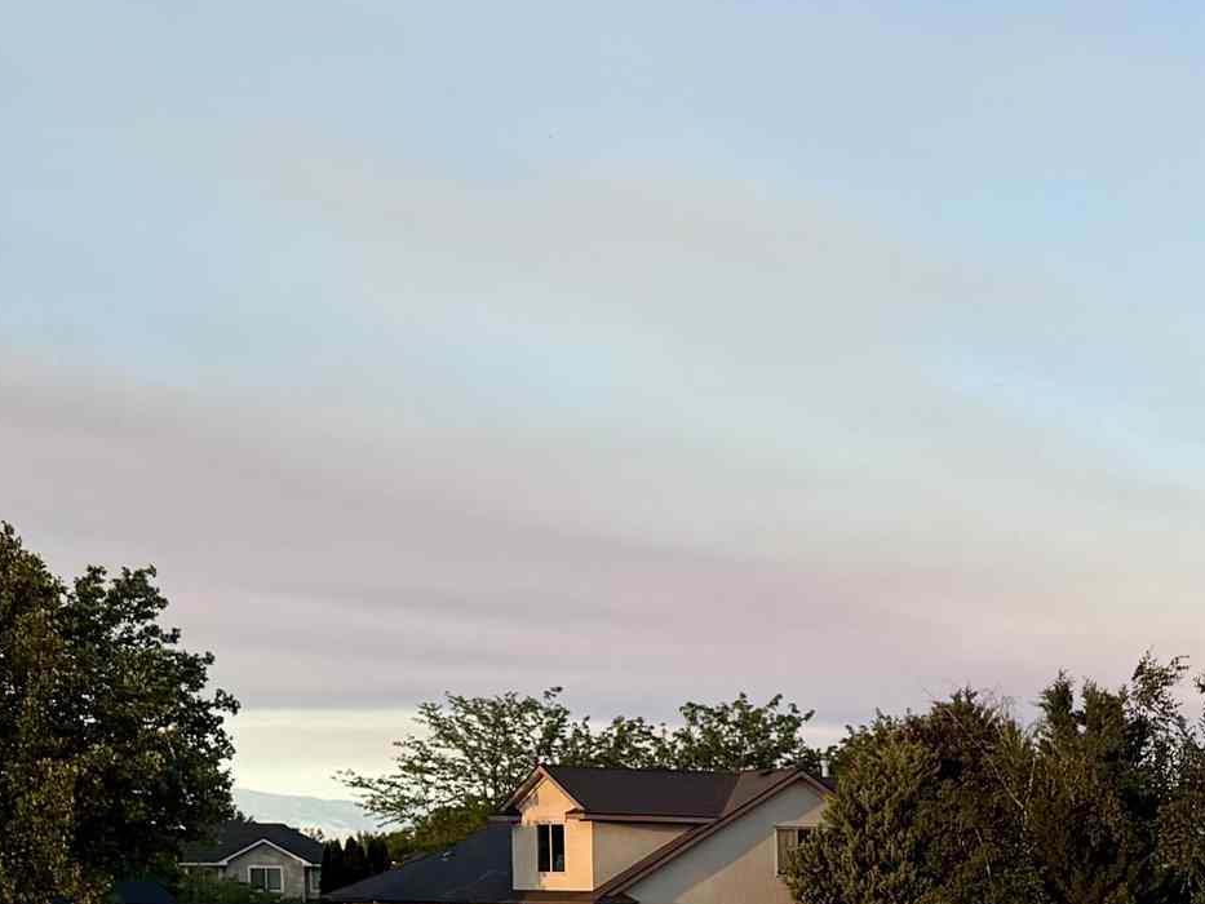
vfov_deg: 17.8
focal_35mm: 79
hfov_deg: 21.2
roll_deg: -0.8
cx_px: 1768
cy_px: 1068
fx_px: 2750
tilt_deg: -4.0
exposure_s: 1/1437
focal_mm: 6.76
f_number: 1.78
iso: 80
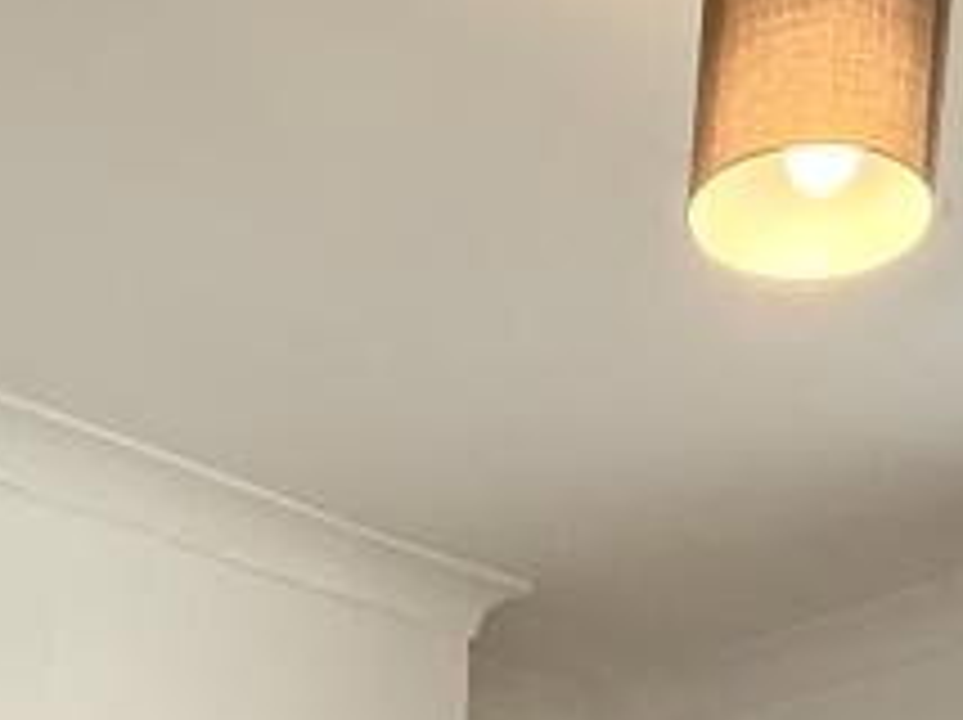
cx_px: 468
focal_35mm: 67
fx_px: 1862
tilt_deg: -9.1
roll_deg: -1.2
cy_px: 1566
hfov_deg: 29.0
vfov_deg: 15.6
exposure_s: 1/60
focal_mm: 2.22
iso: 500
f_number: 2.2
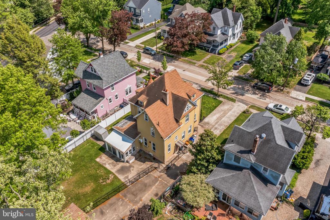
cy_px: 110
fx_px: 257
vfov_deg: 46.4
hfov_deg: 65.5
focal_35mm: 28
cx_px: 165
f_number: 8
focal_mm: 10.3
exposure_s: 1/200
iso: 100
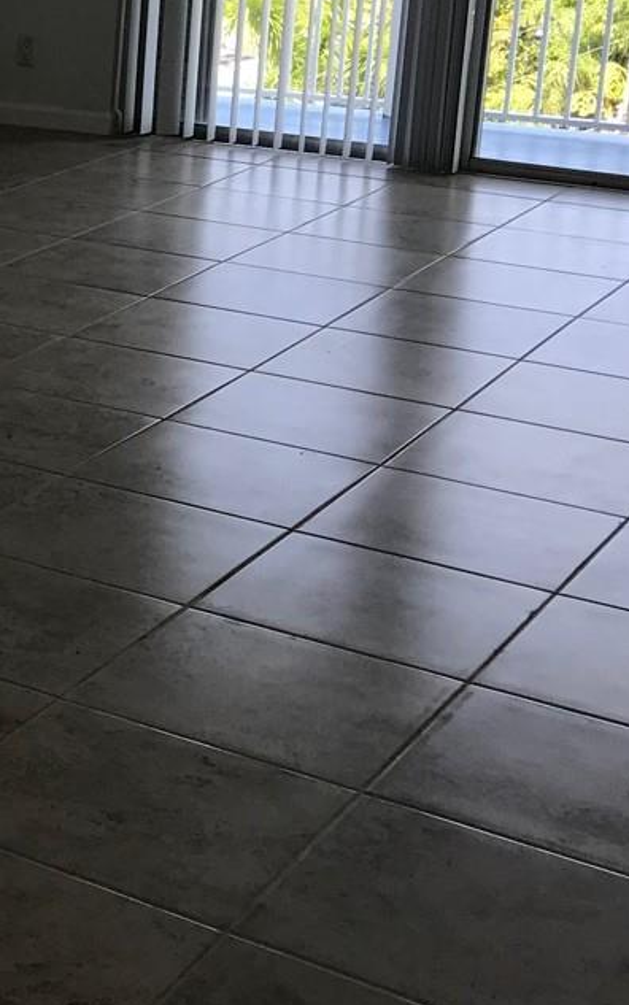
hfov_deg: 15.4
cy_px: 287
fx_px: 2056
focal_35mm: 75
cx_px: -445
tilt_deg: -15.2
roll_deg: -0.6
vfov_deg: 27.2
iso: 20
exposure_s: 1/352
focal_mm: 3.99
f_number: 1.8
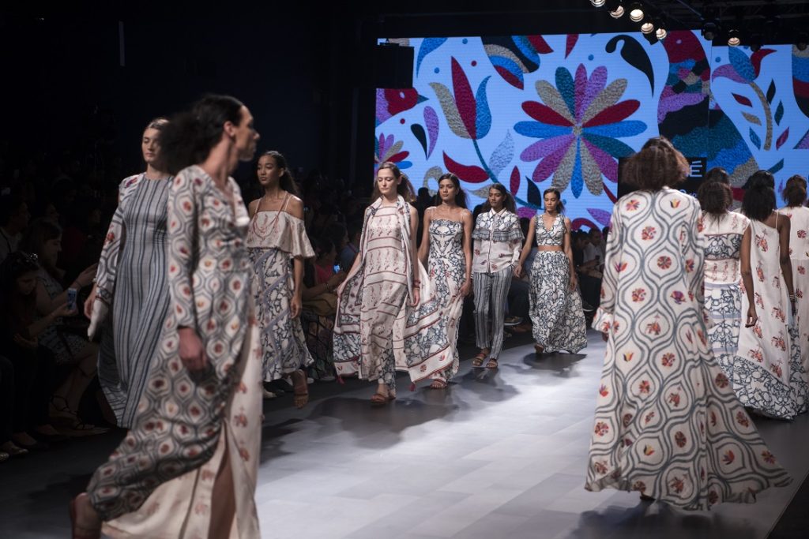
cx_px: 404
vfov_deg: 19.5
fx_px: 1573
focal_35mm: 70
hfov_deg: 28.8
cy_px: 270
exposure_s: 1/320
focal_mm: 70
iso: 400
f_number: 3.2
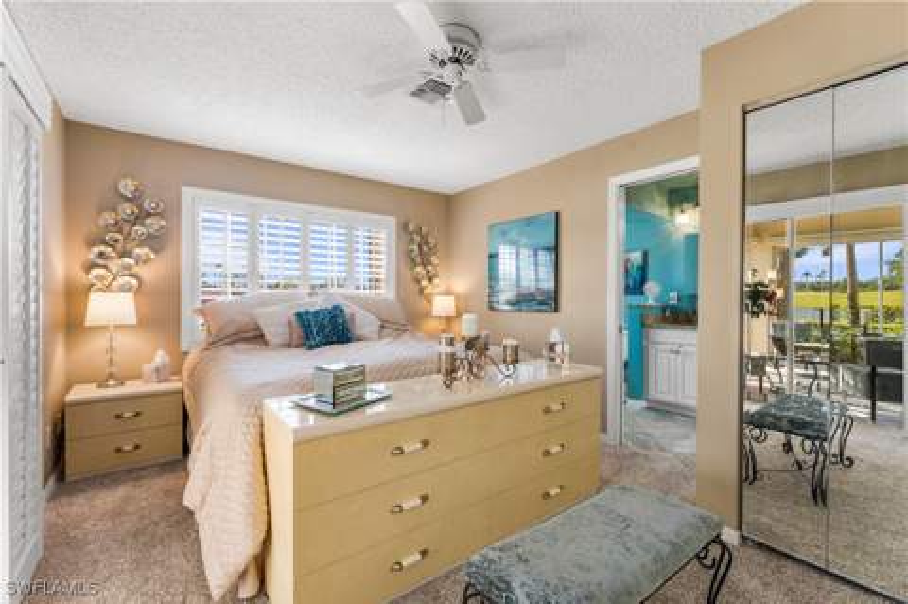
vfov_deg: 75.7
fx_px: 388
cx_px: 454
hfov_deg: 99.0
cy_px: 302
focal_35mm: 15
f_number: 8
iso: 400
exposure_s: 1/10
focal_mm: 15.4
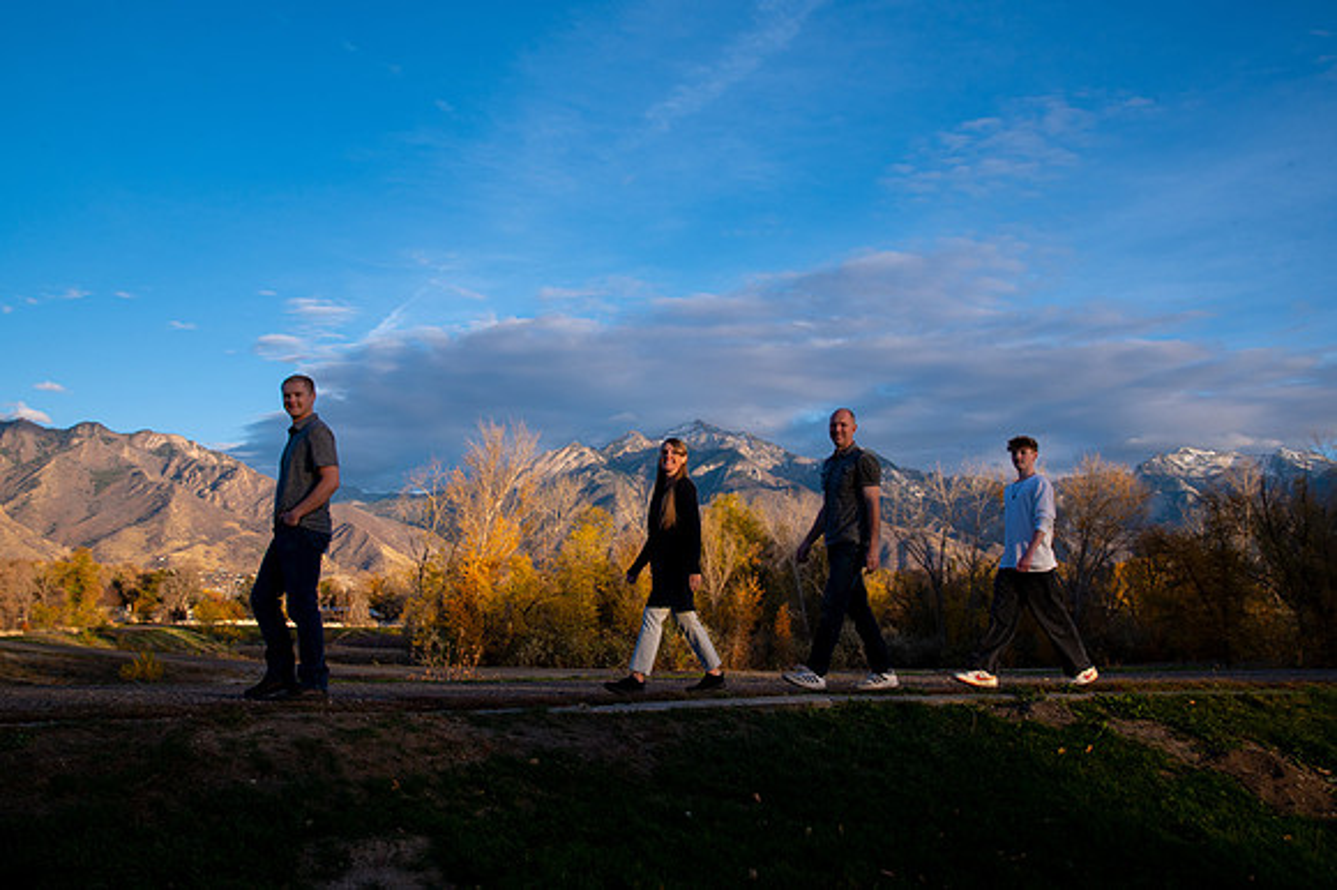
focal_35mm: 34
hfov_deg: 55.8
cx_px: 668
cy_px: 445
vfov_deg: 38.8
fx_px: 1262
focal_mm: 34
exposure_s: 1/200
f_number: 13
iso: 400
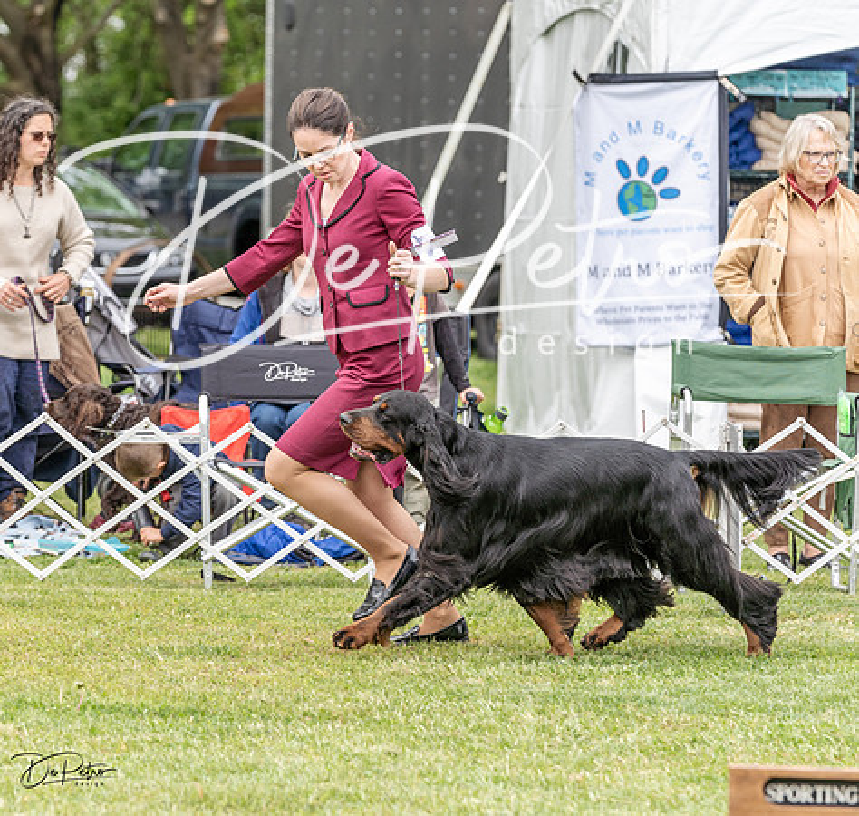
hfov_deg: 8.4
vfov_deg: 7.9
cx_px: 327
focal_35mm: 214
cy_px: 392
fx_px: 5868
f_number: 4.5
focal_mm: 158
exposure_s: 1/1000
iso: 400
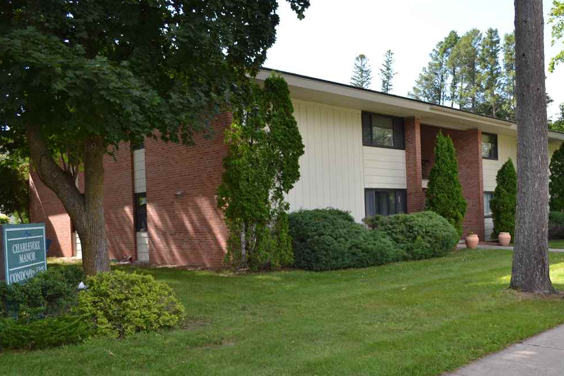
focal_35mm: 35
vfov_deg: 37.8
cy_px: 219
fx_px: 548
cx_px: 341
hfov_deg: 54.0
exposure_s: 1/200
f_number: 4.5
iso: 100
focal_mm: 18
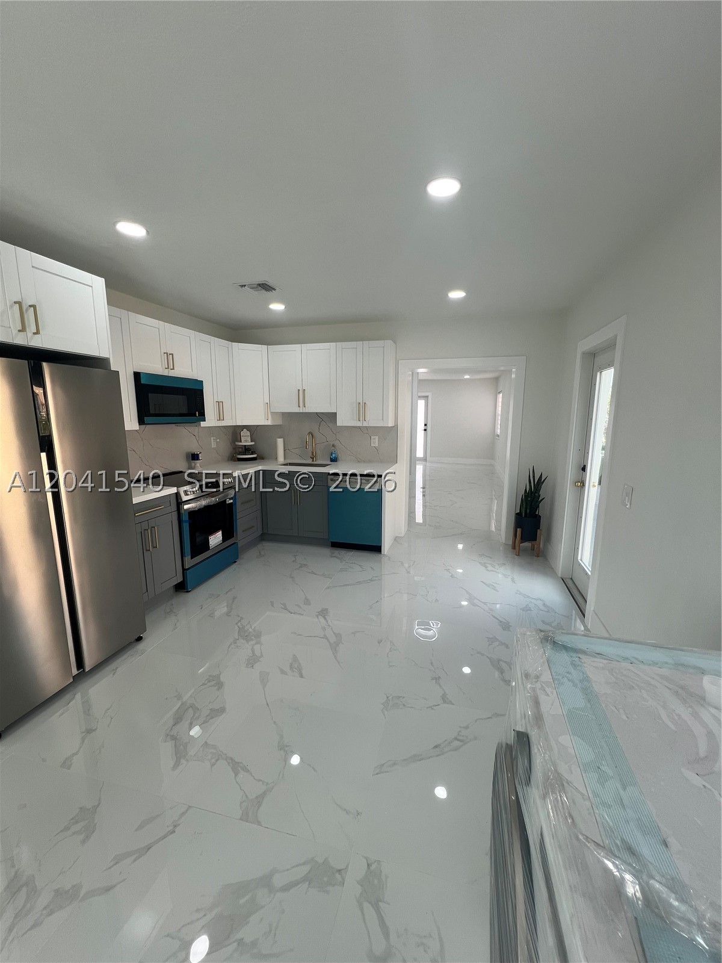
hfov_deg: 89.9
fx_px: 362
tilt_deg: -8.7
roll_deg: +1.8
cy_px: 482
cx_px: 361
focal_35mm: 13
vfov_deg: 106.2
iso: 40
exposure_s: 1/120
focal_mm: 1.57
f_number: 1.8
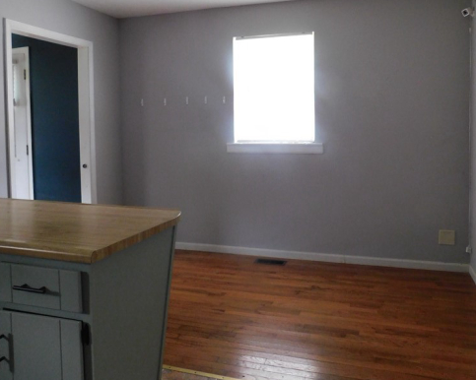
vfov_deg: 46.7
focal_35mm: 31
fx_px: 437
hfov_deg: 57.2
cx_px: 239
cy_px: 142
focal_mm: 4
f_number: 3
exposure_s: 1/13
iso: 400
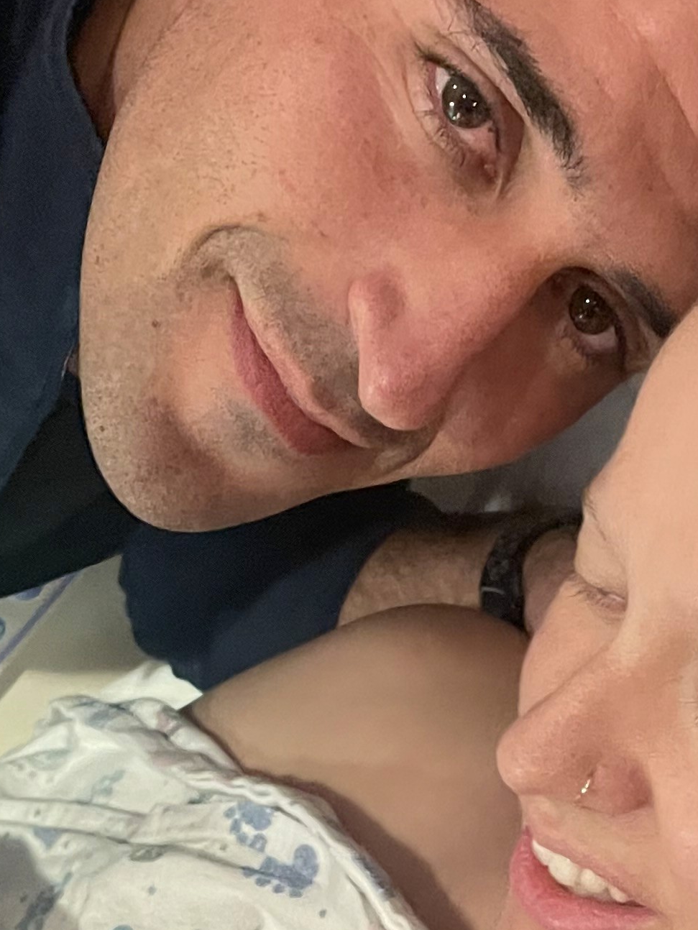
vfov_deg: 23.6
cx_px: 458
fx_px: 2177
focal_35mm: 81
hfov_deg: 18.2
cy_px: 790
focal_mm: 4.2
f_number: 1.6
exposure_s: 1/40
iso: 500
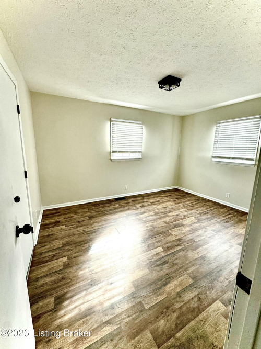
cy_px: 174
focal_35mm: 14
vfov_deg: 102.1
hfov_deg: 85.7
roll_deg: -0.4
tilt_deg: -9.9
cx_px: 130
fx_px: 141
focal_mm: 2.22
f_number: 2.2
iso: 200
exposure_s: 1/120
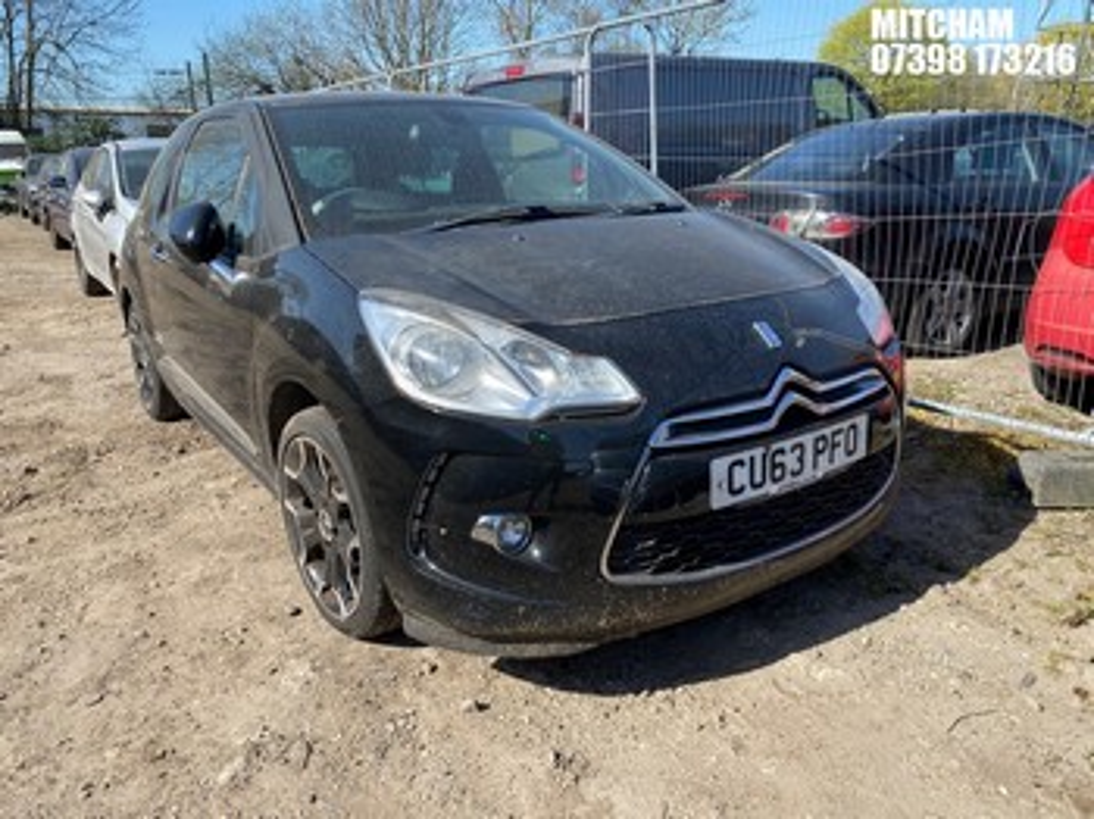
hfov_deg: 67.3
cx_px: 547
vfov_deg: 53.0
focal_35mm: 26
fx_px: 821
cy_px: 410
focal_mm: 4.25
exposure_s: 1/1447
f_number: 1.8
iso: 32
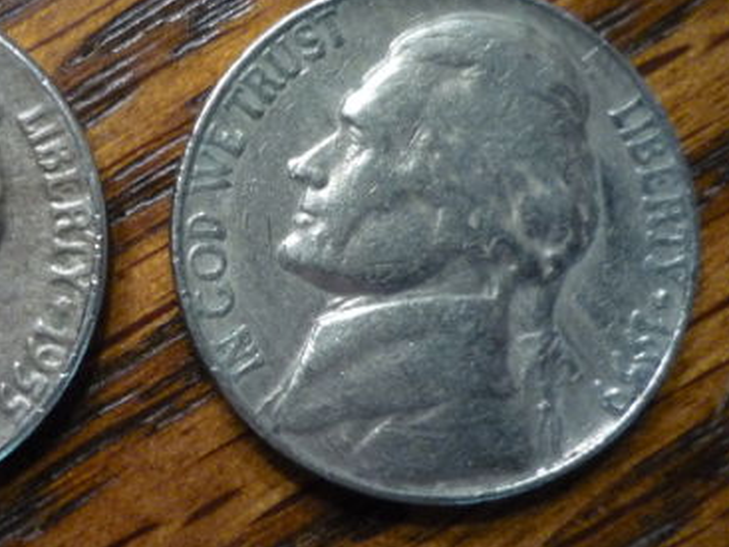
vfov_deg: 27.0
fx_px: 1137
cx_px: 145
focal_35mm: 54
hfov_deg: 34.5
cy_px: 231
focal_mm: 5.5
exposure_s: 1/20
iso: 400
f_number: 2.8
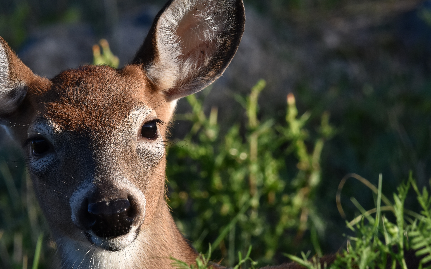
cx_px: 148
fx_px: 11992
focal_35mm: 1021
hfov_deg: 2.1
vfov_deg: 1.3
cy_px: 157
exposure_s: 1/833
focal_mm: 500
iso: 500
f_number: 9
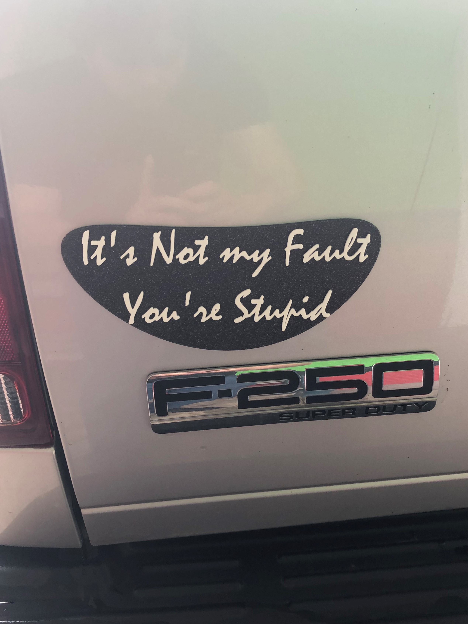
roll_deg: +3.4
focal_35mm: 28
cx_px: 234
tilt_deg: -21.4
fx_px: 505
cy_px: 312
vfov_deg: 63.4
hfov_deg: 49.7
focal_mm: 3.99
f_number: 1.8
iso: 25
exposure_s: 1/30
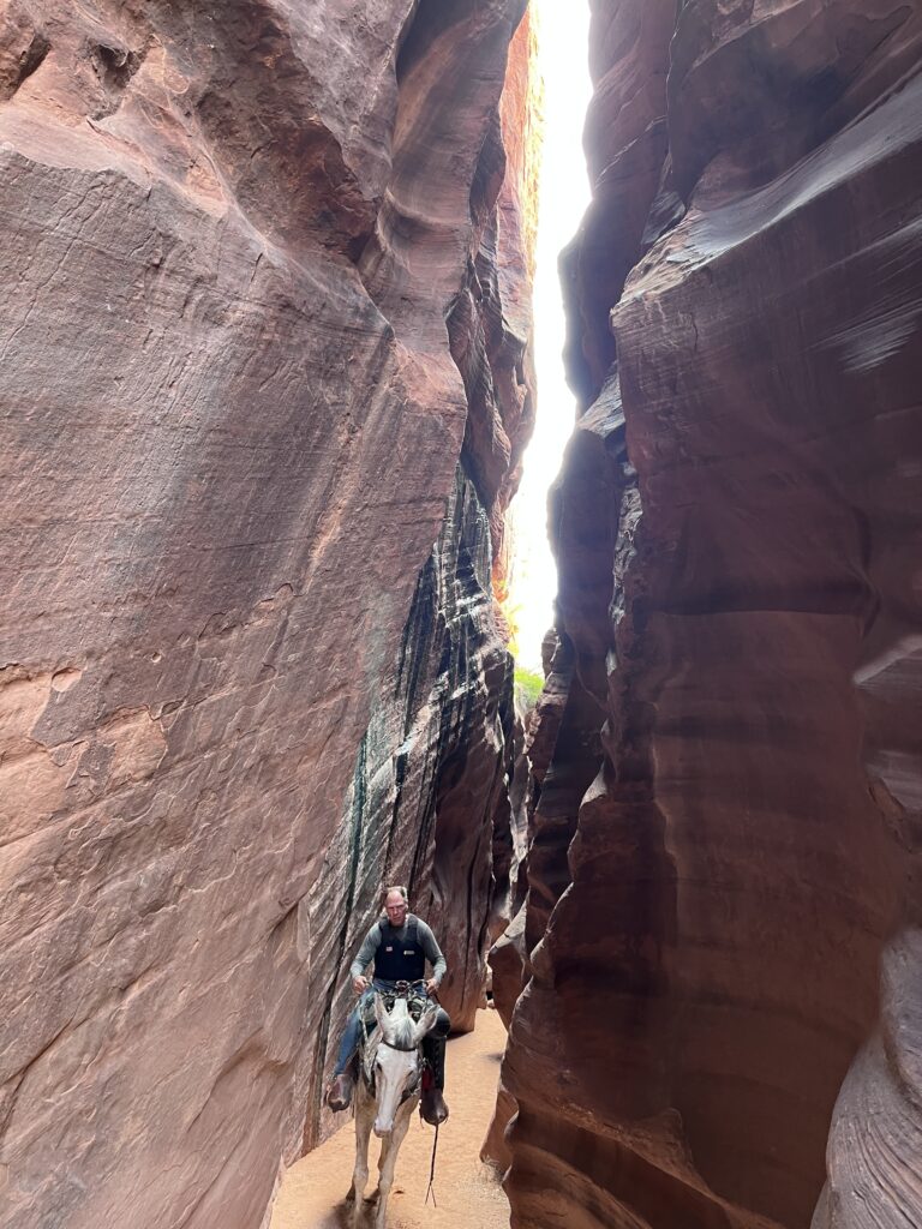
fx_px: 923
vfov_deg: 67.3
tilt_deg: +22.5
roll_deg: -4.3
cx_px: 461
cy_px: 614
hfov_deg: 53.1
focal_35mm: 26
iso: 125
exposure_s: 1/80
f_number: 1.6
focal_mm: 5.1
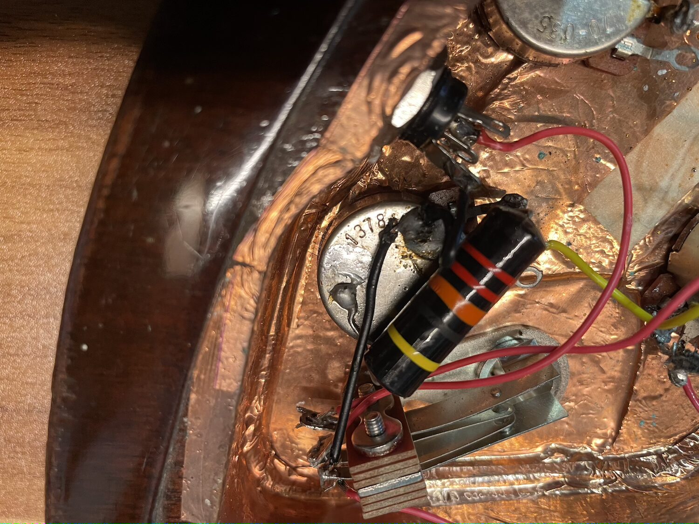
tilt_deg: -78.5
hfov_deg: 67.3
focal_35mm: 26
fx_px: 525
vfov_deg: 53.1
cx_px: 350
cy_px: 262
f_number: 1.6
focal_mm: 4.2
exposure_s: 1/64
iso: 125
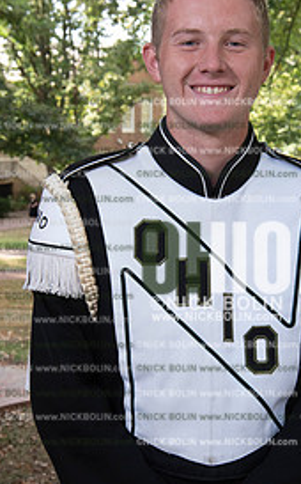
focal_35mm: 74
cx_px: 216
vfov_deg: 27.9
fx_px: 974
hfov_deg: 17.5
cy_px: 271
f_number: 8
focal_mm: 44
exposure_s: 1/100
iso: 800
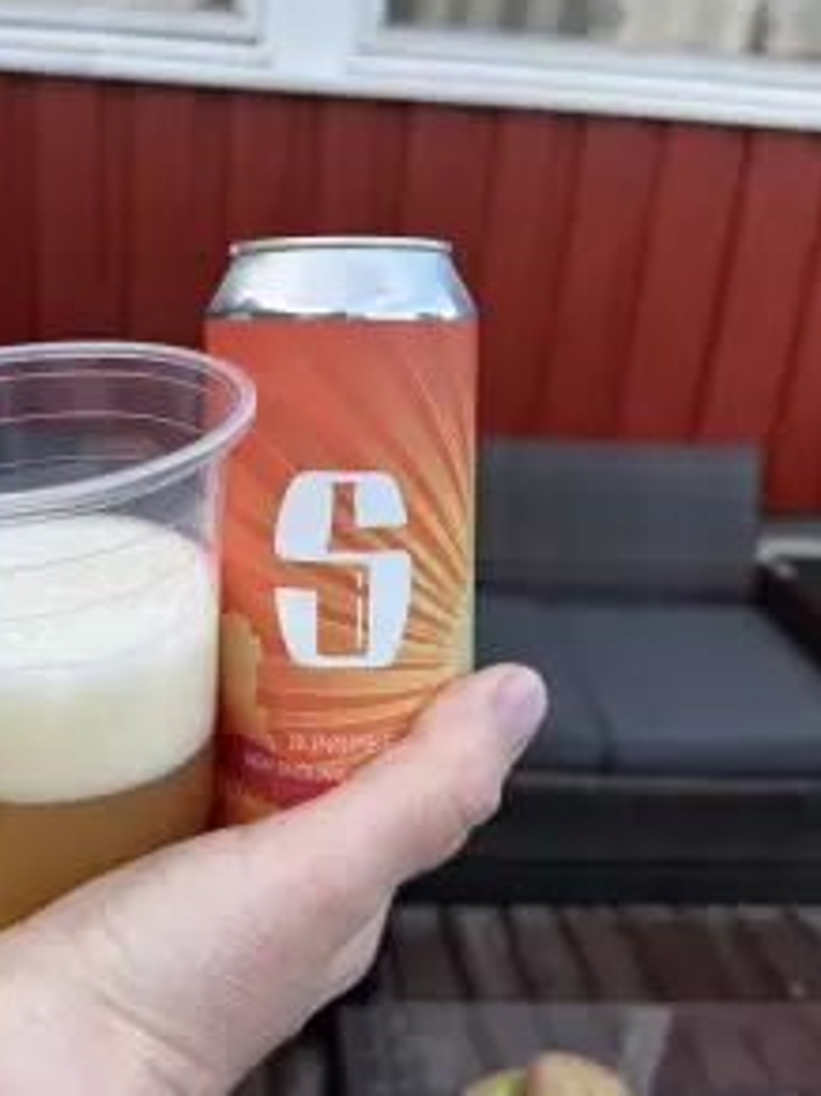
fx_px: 1044
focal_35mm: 33
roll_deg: -4.1
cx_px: 279
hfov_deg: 42.4
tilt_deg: -16.0
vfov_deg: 54.9
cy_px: 433
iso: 100
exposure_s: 1/121
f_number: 1.78
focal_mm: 6.76
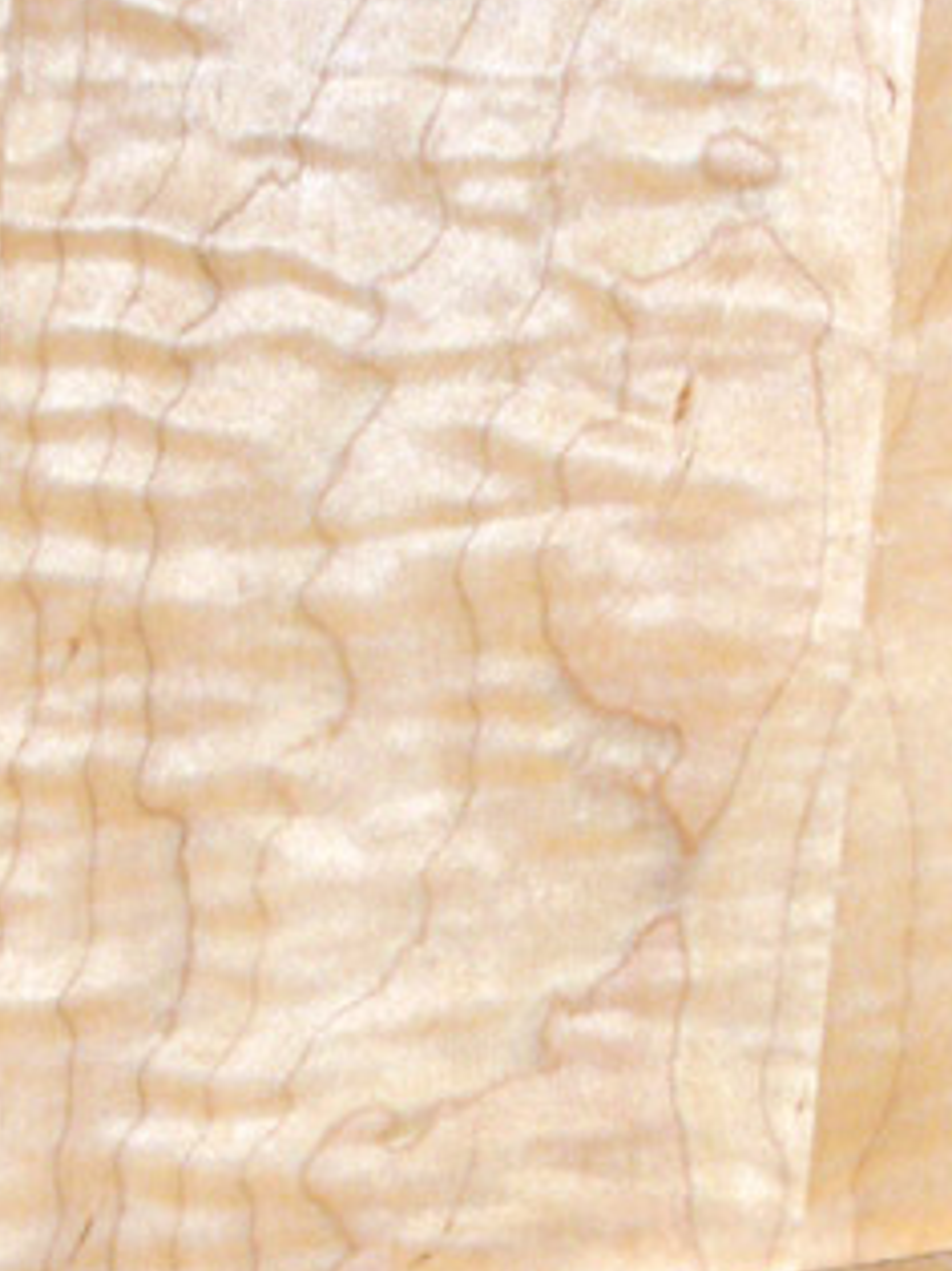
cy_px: 1194
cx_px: 182
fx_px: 6642
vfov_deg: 10.9
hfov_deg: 8.2
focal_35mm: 181
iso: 140
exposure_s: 1/30
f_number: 5.6
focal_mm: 14.8
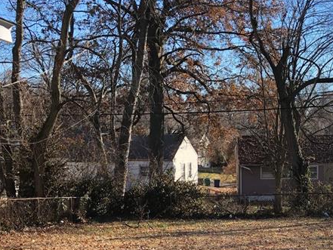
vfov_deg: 22.3
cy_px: 198
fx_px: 625
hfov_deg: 29.4
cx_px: 245
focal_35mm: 65
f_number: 1.8
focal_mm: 4
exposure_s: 1/759
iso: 20
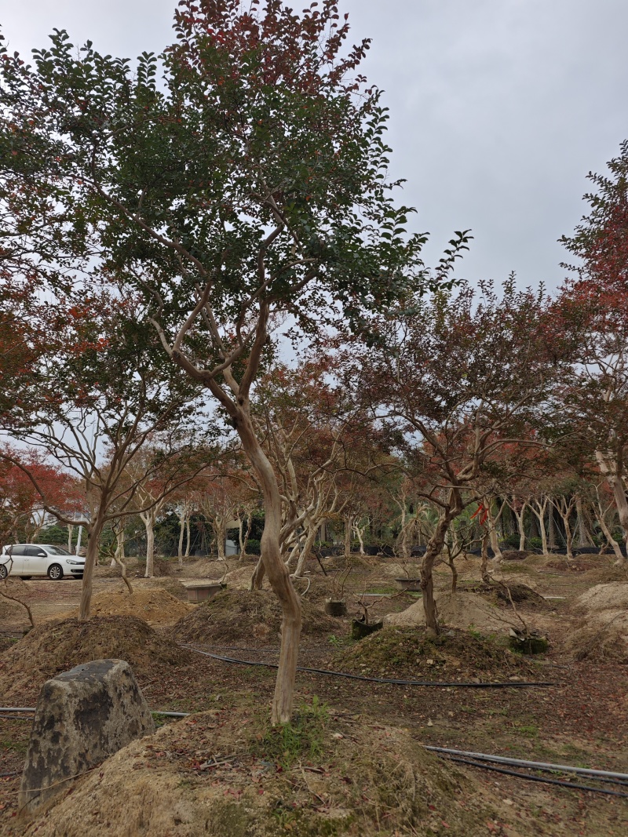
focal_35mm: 23
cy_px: 418
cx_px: 314
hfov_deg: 58.9
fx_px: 556
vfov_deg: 73.9
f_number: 1.6
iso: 50
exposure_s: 1/1997
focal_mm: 6.55
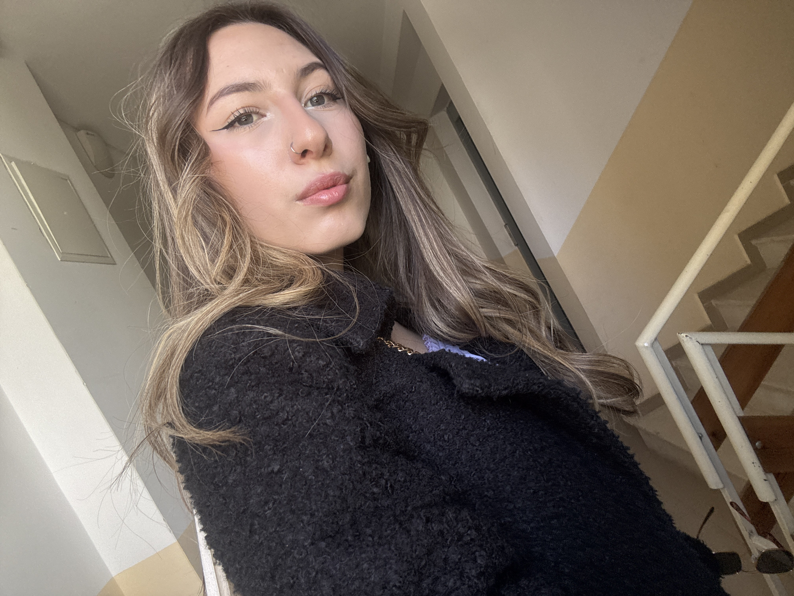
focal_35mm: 23
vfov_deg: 58.9
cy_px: 298
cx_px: 397
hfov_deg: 73.9
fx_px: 528
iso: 50
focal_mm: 2.69
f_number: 1.9
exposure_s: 1/121
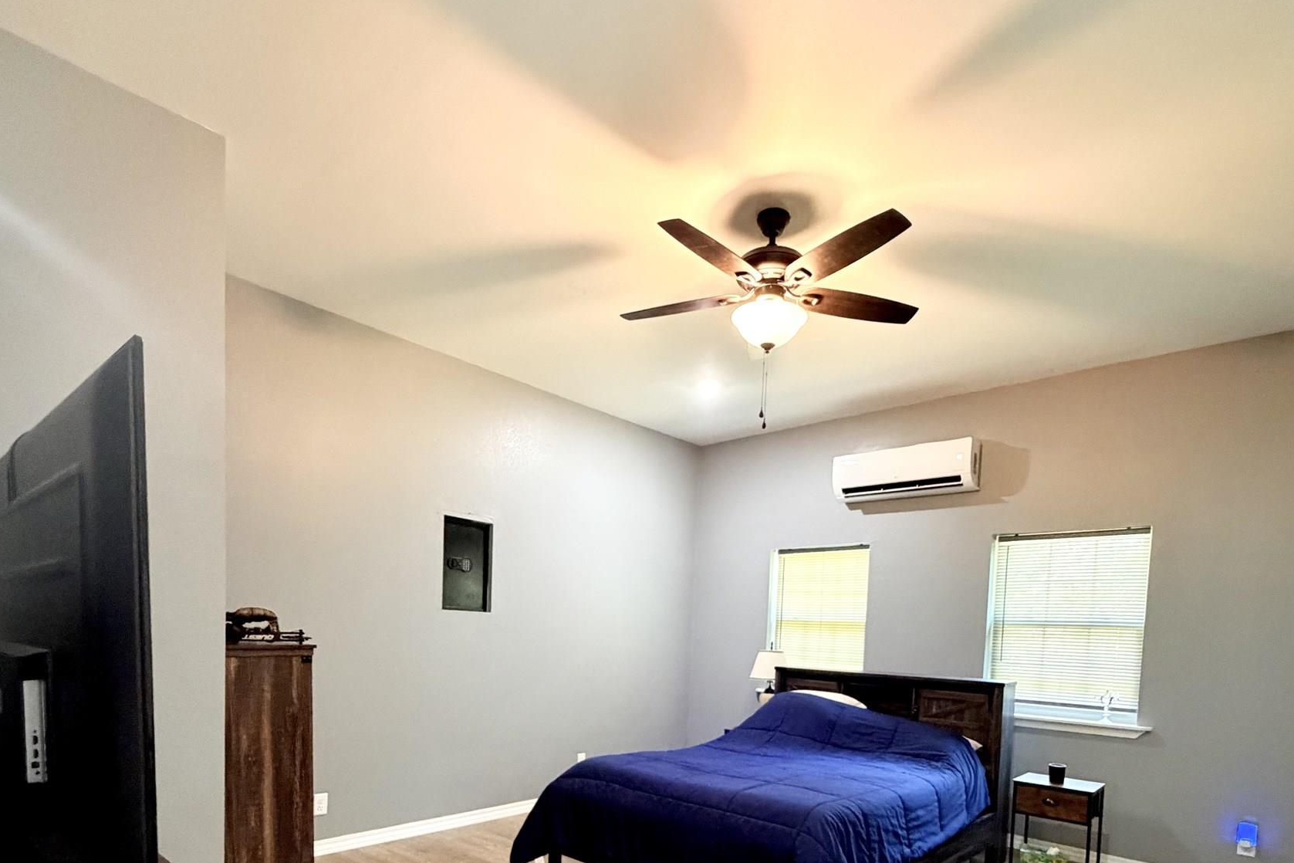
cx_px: 656
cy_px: 676
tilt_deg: -2.8
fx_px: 719
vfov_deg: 57.8
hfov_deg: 84.0
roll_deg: -2.7
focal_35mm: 20
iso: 640
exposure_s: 1/60
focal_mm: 2.22
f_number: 2.2
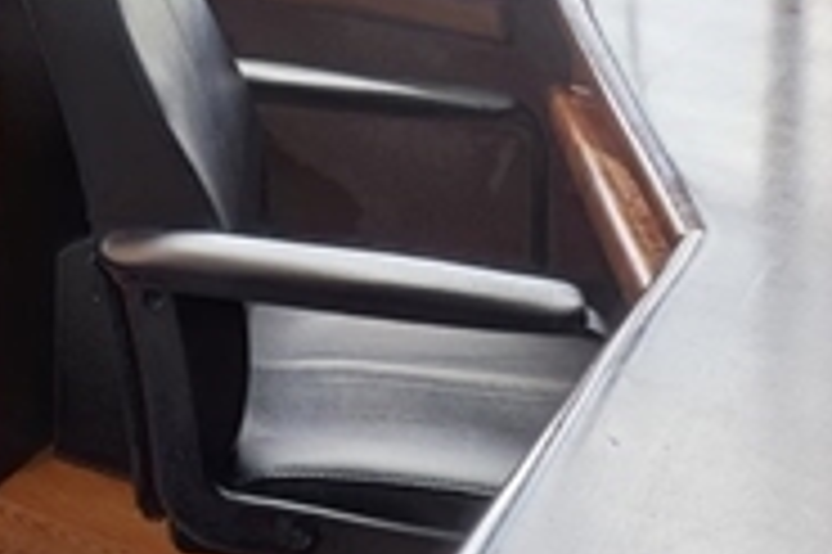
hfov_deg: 19.2
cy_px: -610
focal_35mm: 83
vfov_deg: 13.6
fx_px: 1916
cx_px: -625
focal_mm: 15
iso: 400
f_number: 8
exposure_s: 1/100
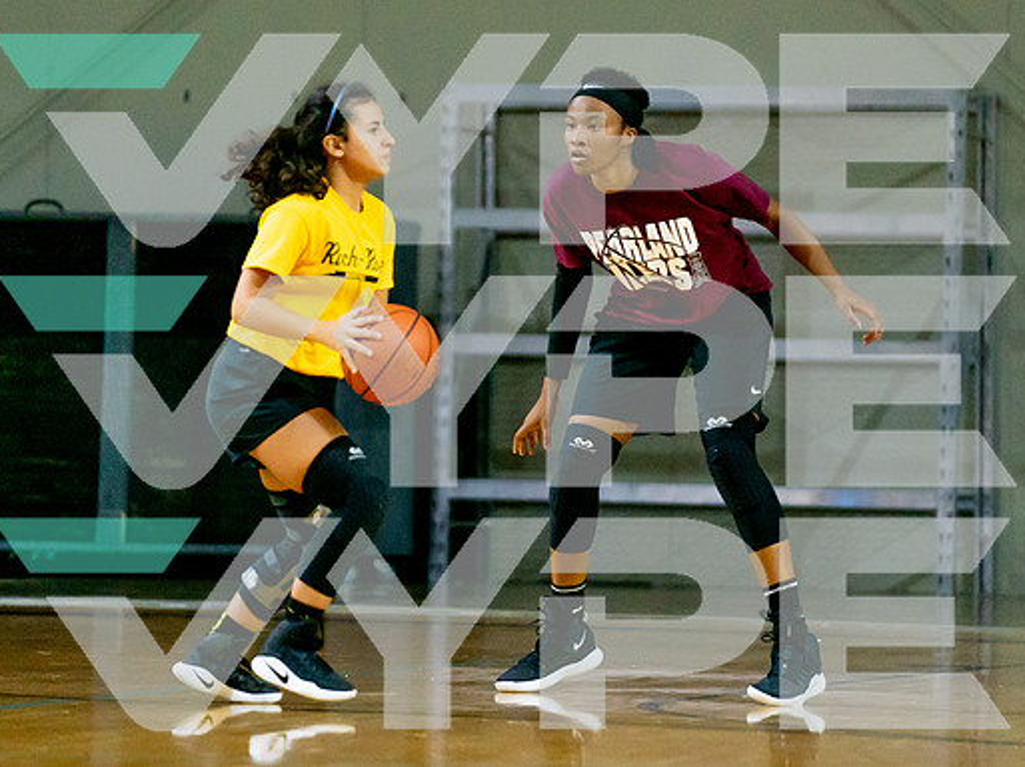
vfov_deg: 4.6
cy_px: 340
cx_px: 536
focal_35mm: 326
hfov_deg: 6.1
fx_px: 9646
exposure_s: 1/1000
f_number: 2.8
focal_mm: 200
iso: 4000
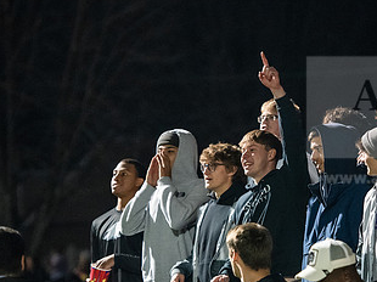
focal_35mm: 243
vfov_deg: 6.1
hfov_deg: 8.1
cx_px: 270
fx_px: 2644
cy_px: 204
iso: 8000
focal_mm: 135
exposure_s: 1/320
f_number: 2.8
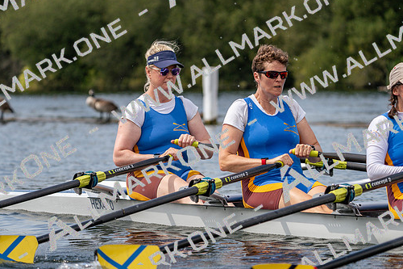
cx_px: 211
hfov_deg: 8.1
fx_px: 2831
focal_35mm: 253
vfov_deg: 5.4
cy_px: 126
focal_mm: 218
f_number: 5.6
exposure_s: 1/1600
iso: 250
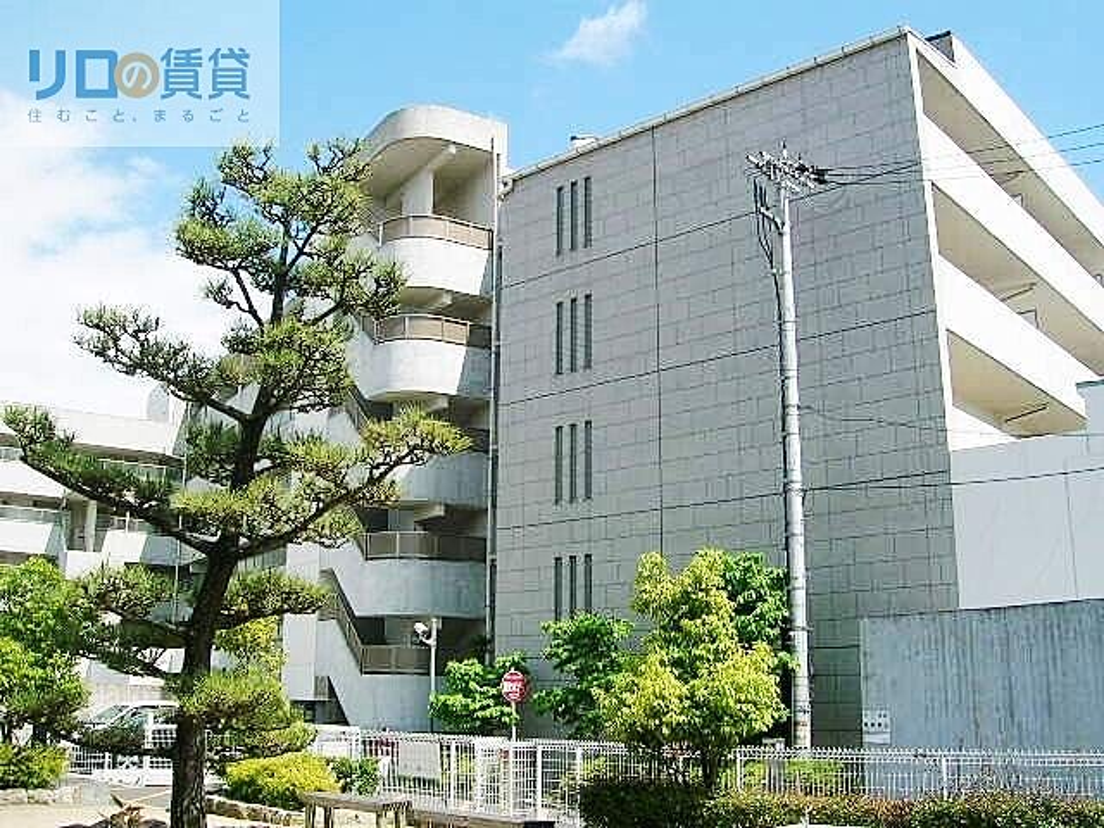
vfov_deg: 40.7
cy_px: 414
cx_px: 552
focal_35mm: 35
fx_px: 1116
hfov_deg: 52.6
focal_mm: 5.4
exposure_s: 1/413
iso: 50
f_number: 4.8
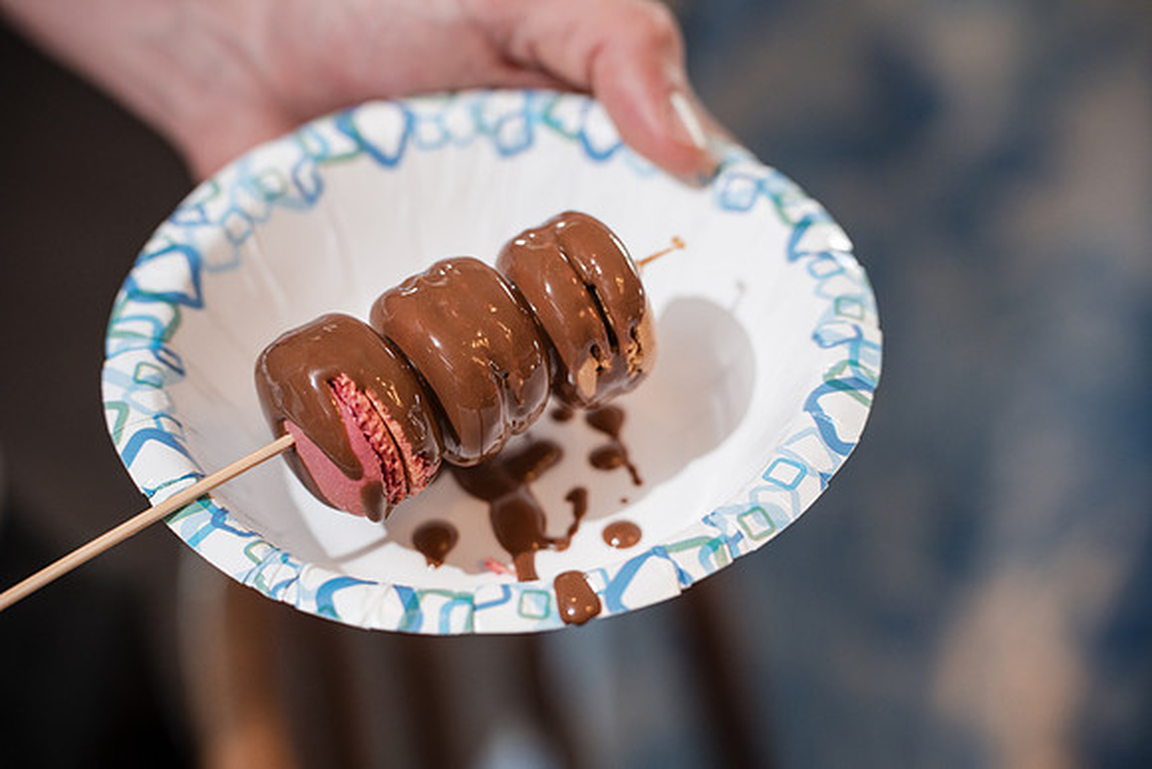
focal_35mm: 103
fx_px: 3297
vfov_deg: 13.3
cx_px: 576
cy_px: 384
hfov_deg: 19.8
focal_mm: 103
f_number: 4
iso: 1000
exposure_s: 1/250
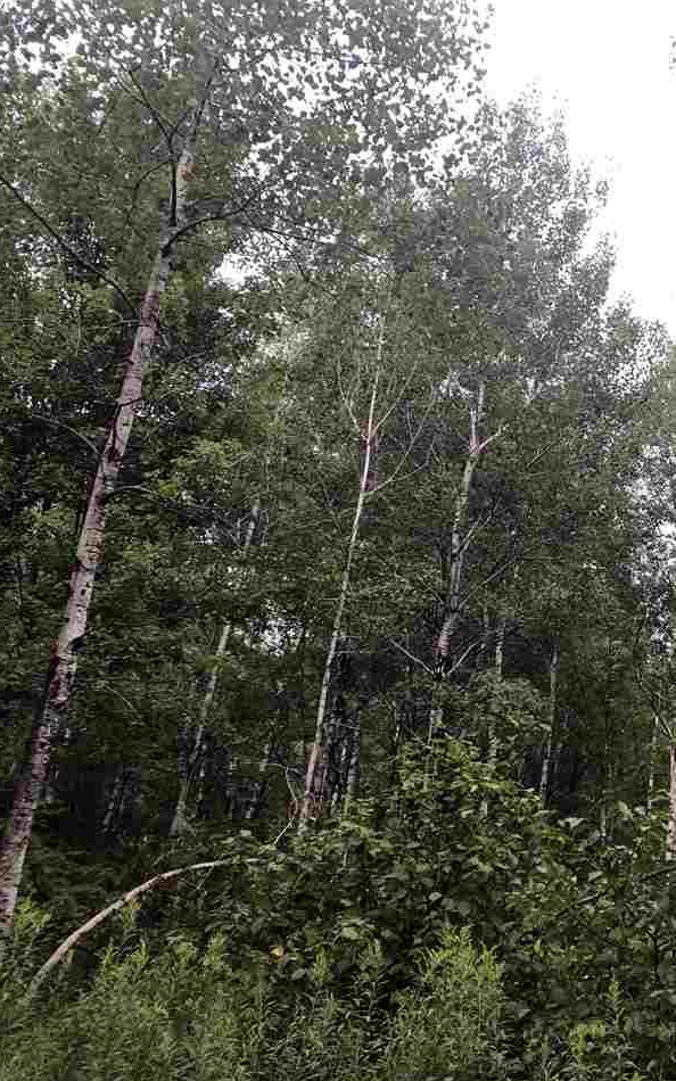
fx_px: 1179
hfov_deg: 29.2
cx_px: 724
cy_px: 545
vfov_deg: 49.3
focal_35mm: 40
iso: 32
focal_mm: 4
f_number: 1.8
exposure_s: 1/100
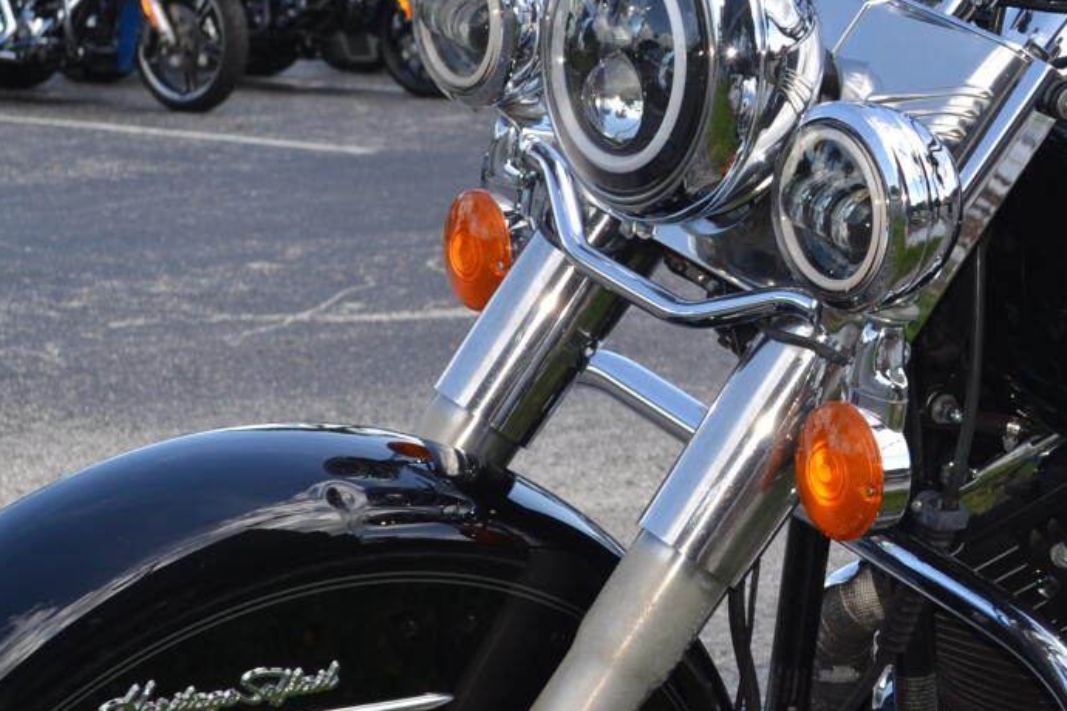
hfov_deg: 17.8
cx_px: 946
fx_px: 3349
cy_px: 398
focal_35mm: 113
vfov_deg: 12.1
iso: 100
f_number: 5.6
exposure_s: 1/200
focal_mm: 26
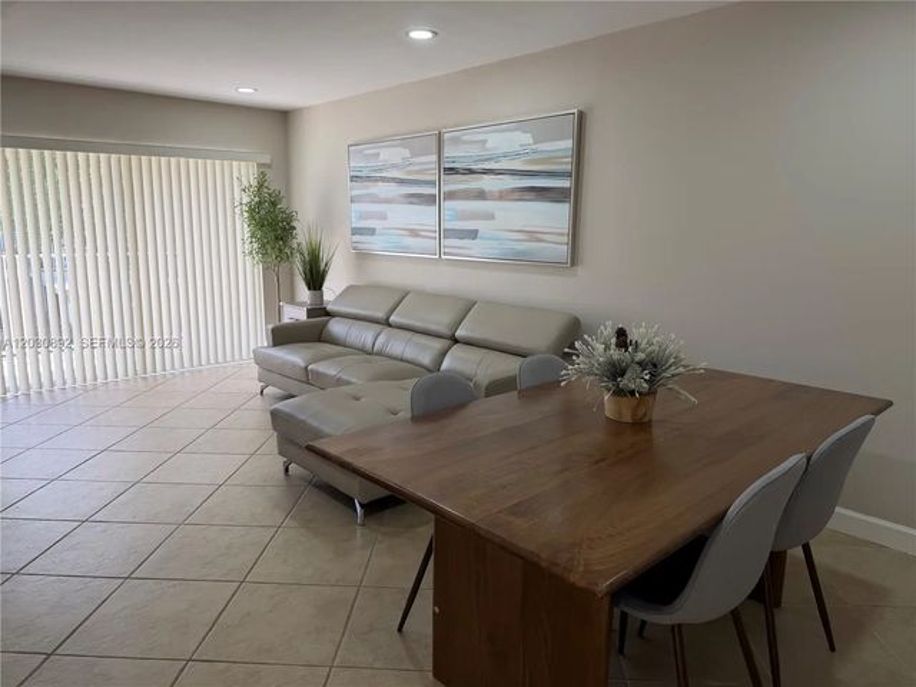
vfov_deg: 56.8
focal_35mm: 24
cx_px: 458
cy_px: 344
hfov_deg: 71.6
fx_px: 635
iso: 64
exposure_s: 1/120
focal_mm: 6.76
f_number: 1.78
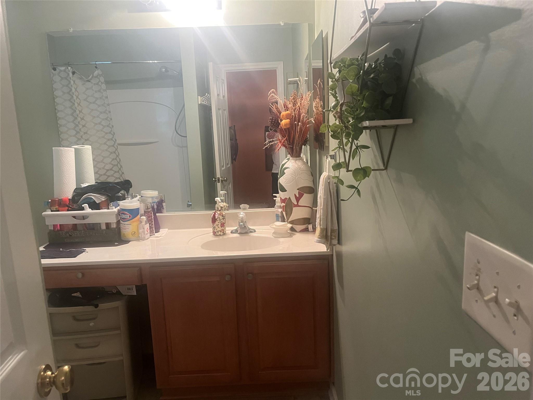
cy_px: 200
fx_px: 400
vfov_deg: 53.1
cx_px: 266
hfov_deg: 67.3
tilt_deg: -12.1
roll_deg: +3.0
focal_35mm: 26
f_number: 1.6
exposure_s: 1/60
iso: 400
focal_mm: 5.1
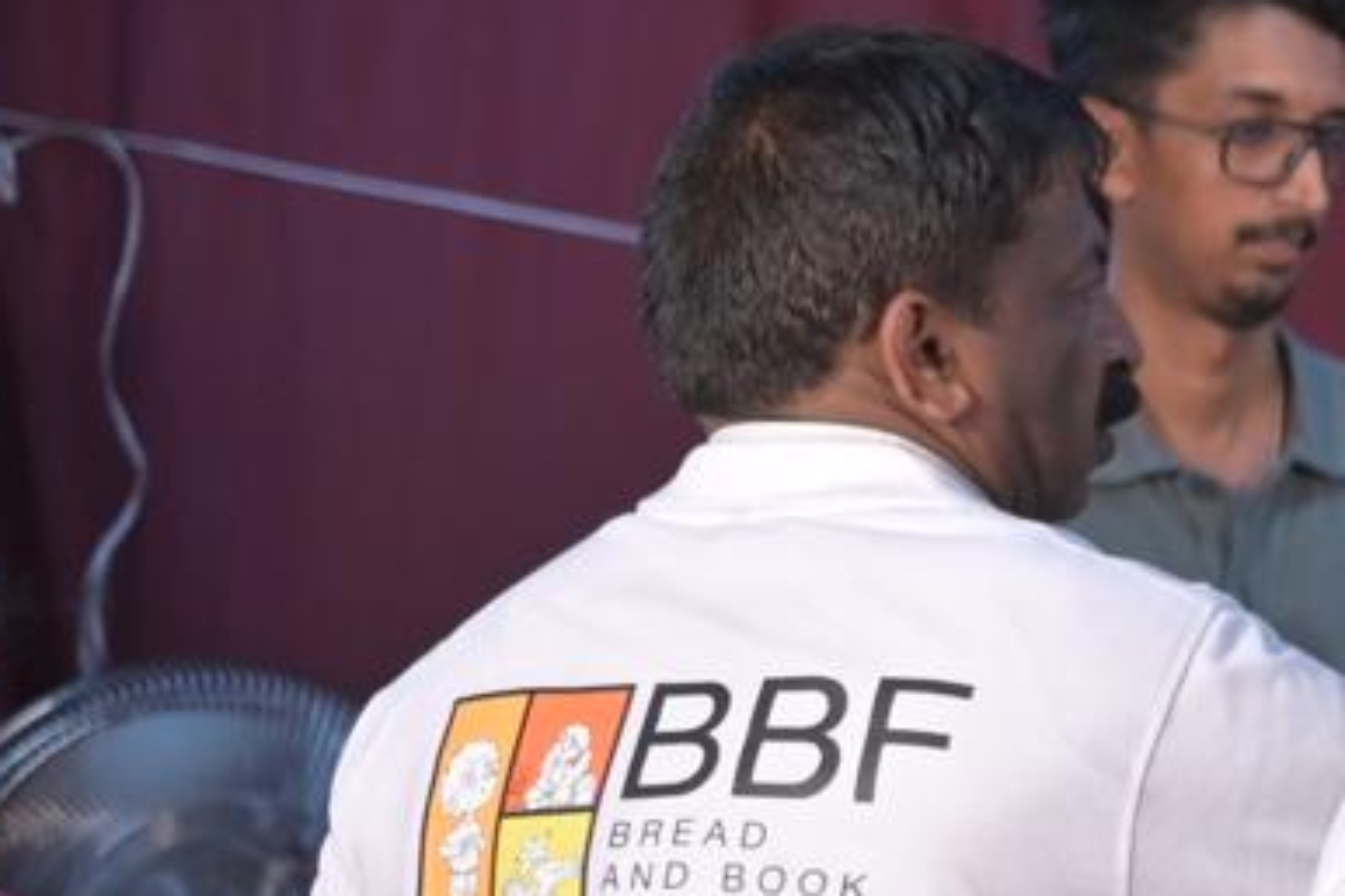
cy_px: 1152
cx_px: 2516
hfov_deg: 11.0
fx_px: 6498
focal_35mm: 174
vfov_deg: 7.8
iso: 320
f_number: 2.2
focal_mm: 35
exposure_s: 1/100
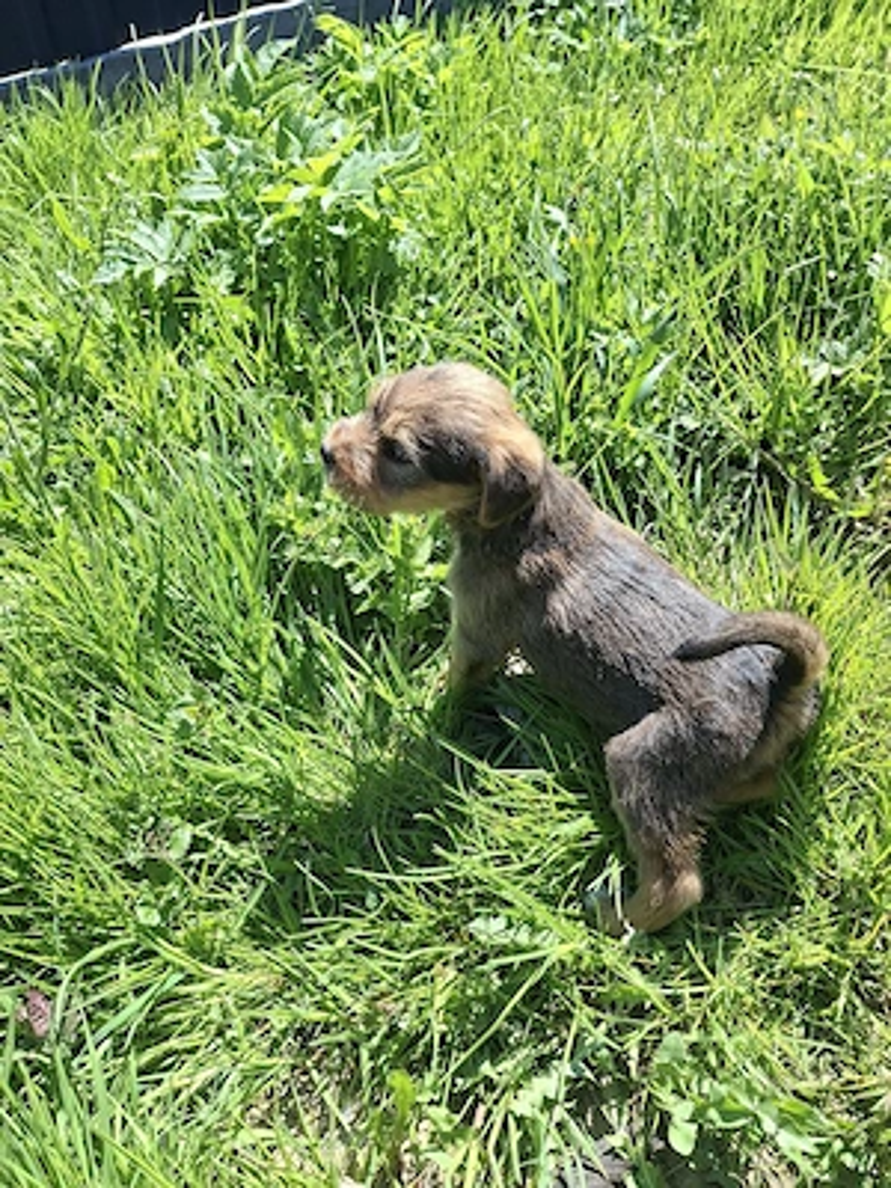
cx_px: 446
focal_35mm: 23
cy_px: 594
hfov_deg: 58.9
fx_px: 789
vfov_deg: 73.9
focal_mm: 5.54
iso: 50
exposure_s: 1/588
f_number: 1.8
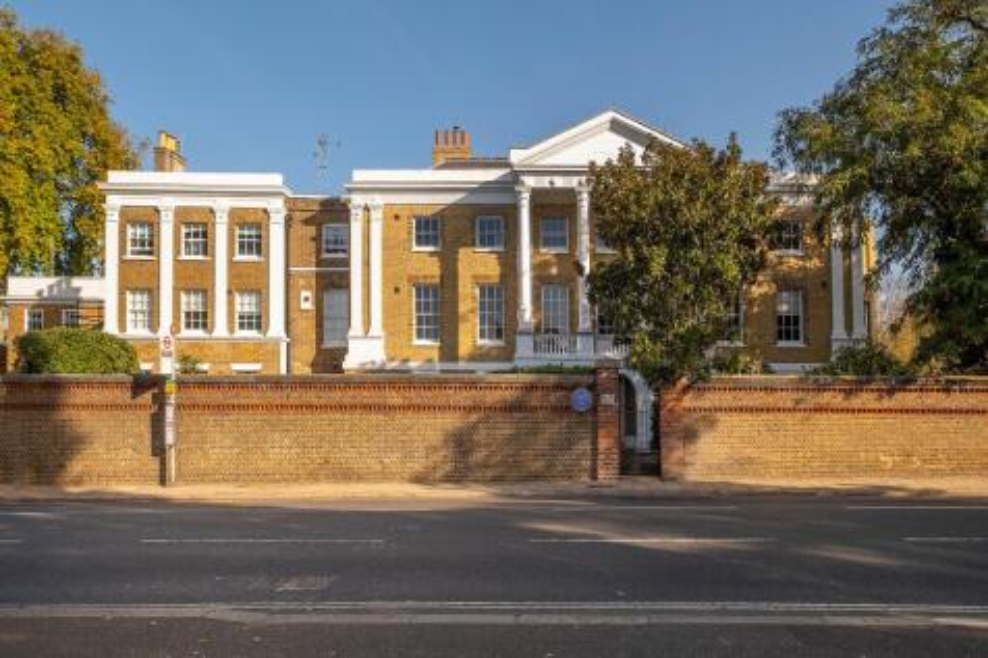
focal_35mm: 17
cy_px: 329
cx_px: 494
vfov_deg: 70.4
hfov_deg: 93.3
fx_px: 466
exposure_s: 1/1000
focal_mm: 11.5
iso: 400
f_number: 5
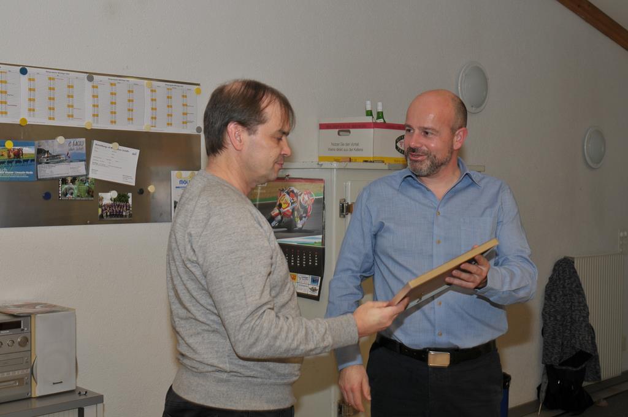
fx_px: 836
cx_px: 314
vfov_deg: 28.0
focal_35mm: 48
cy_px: 208
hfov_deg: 41.2
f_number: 5
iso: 250
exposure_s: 1/60
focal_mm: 32
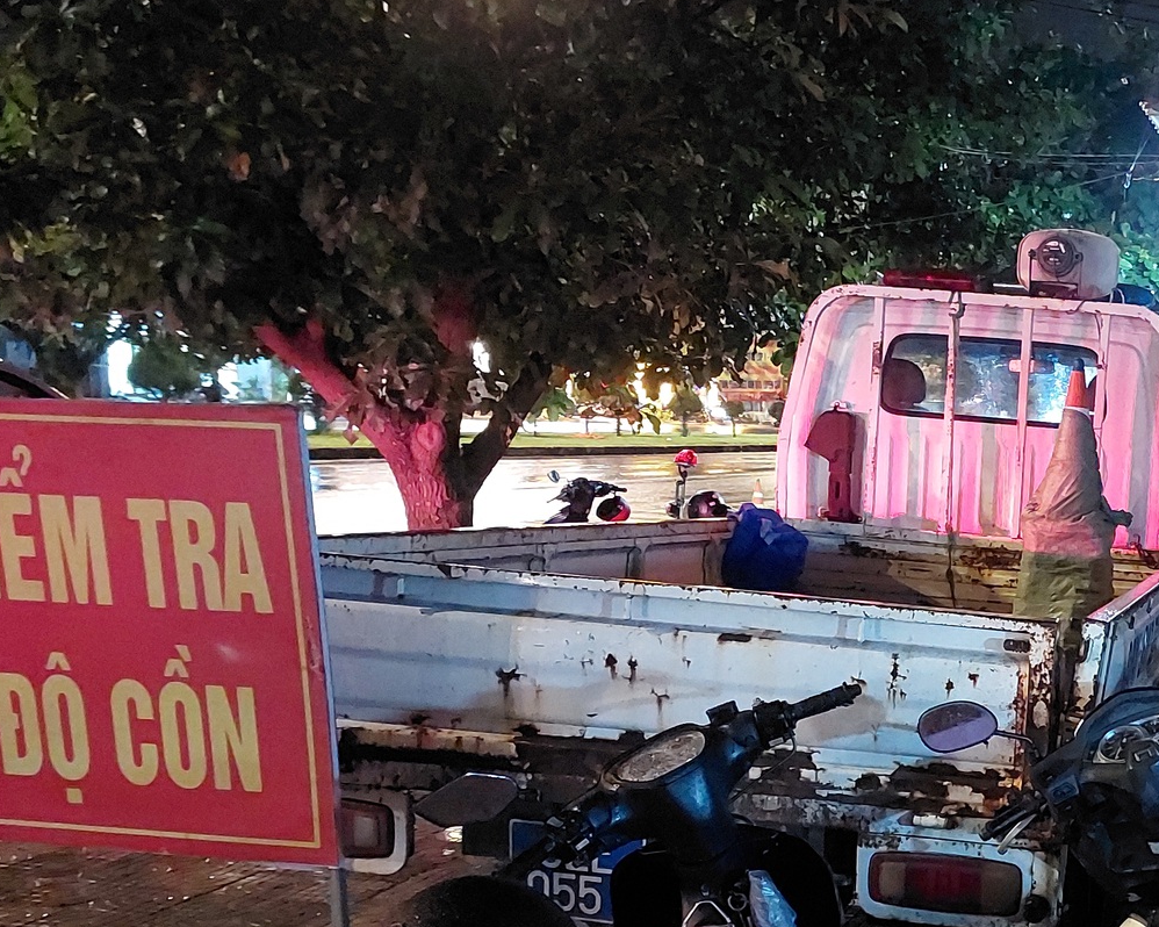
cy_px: 714
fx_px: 1543
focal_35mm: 45
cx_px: 1128
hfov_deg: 37.3
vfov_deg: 32.7
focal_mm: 5.06
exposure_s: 1/8
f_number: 1.8
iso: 1600
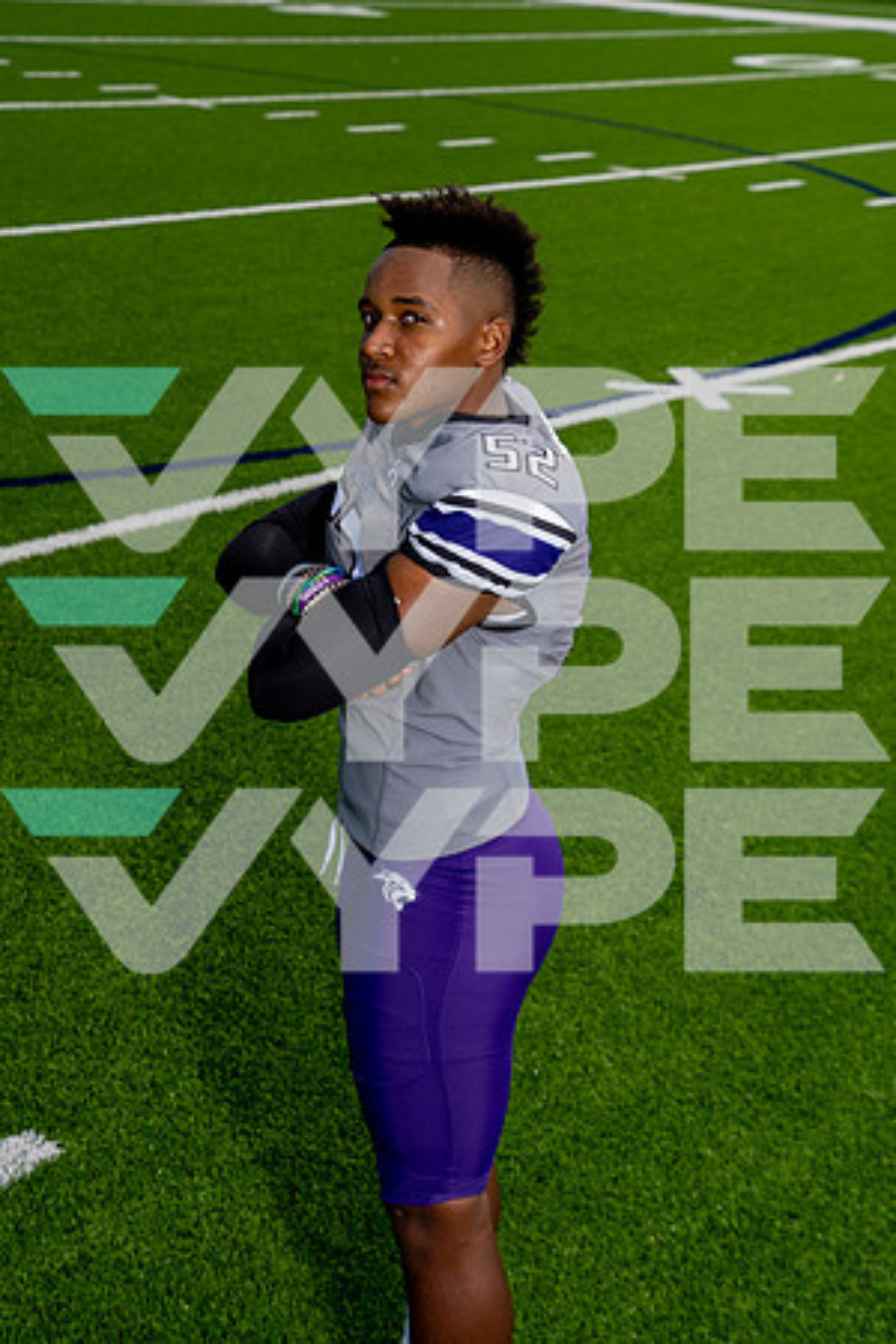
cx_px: 448
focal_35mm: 67
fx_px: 2501
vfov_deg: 30.1
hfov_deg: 20.3
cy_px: 672
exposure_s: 1/250
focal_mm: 67
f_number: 8
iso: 100
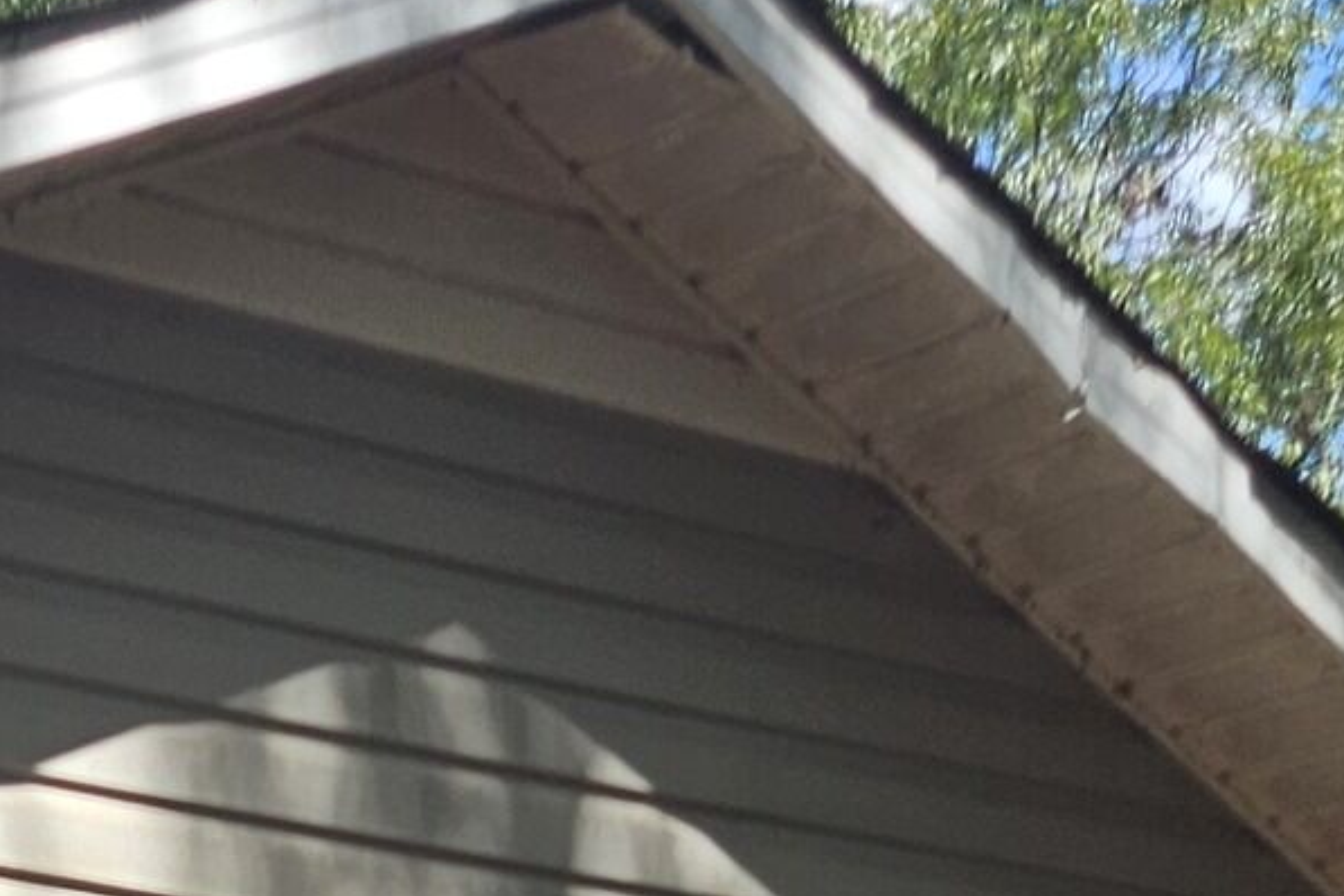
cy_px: 2530
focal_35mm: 123
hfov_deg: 16.2
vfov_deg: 9.3
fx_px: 4592
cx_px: -113
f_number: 1.8
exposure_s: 1/626
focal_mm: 5.4
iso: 25
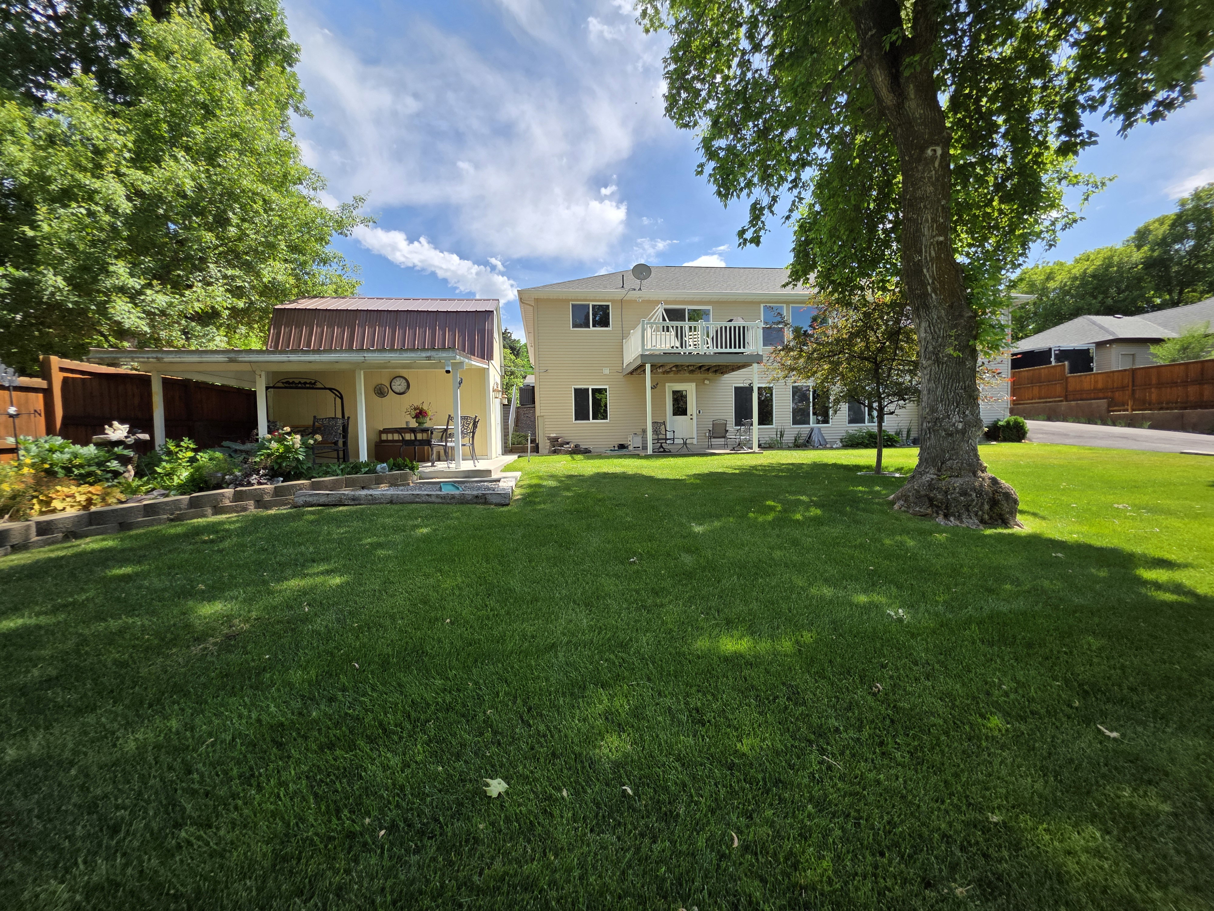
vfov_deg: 89.9
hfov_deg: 106.2
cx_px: 607
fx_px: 456
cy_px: 456
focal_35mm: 13
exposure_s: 1/1114
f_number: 1.9
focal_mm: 2.2
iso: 40
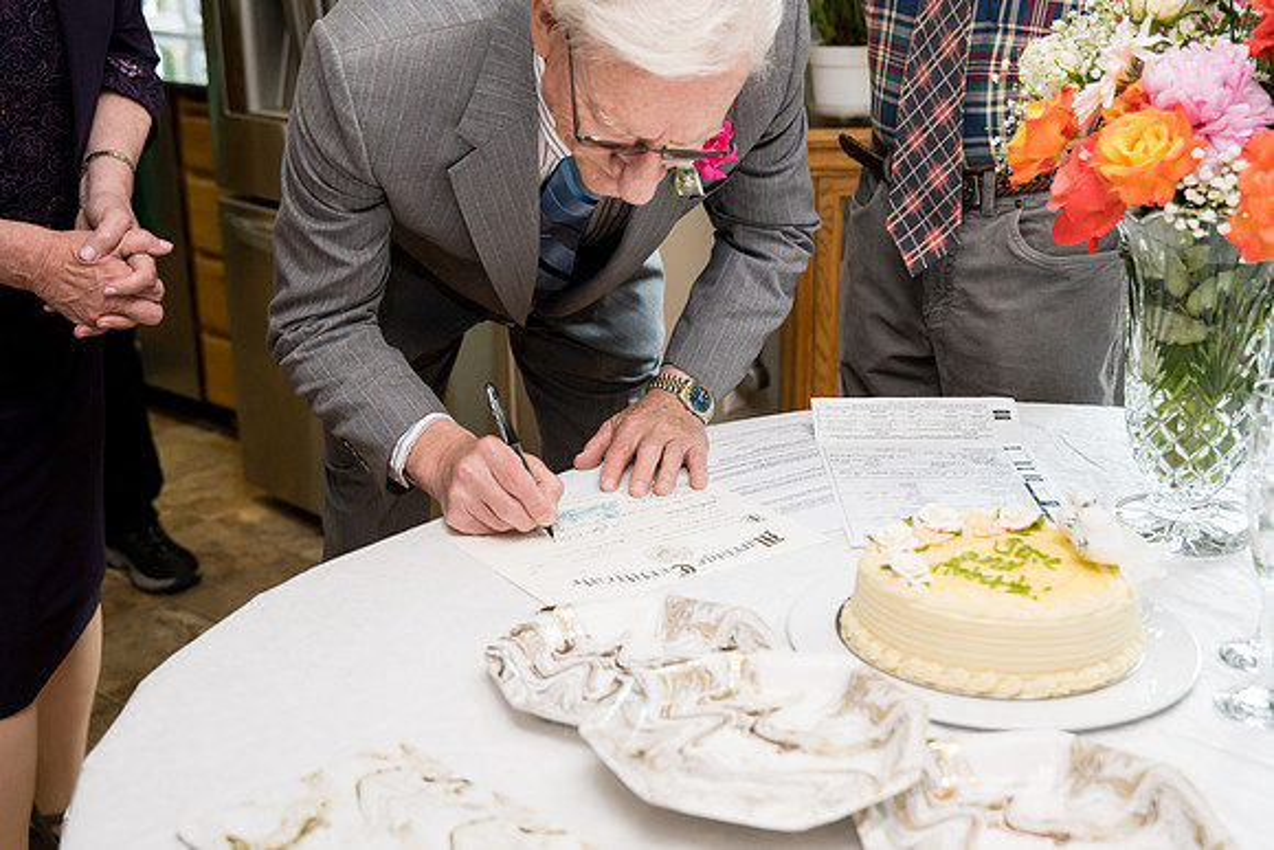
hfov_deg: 41.1
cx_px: 637
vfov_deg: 28.1
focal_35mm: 48
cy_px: 425
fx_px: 1699
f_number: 4
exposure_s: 1/320
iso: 1600
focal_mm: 48
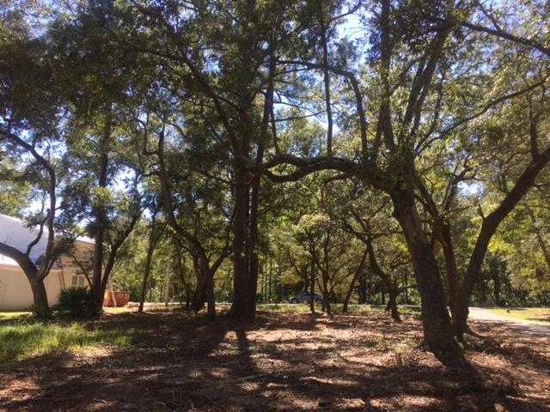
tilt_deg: +10.9
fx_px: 461
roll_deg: -1.4
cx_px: 275
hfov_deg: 61.7
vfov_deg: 48.2
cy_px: 206
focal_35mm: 29
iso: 32
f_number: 2.2
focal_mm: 4.15
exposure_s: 1/439
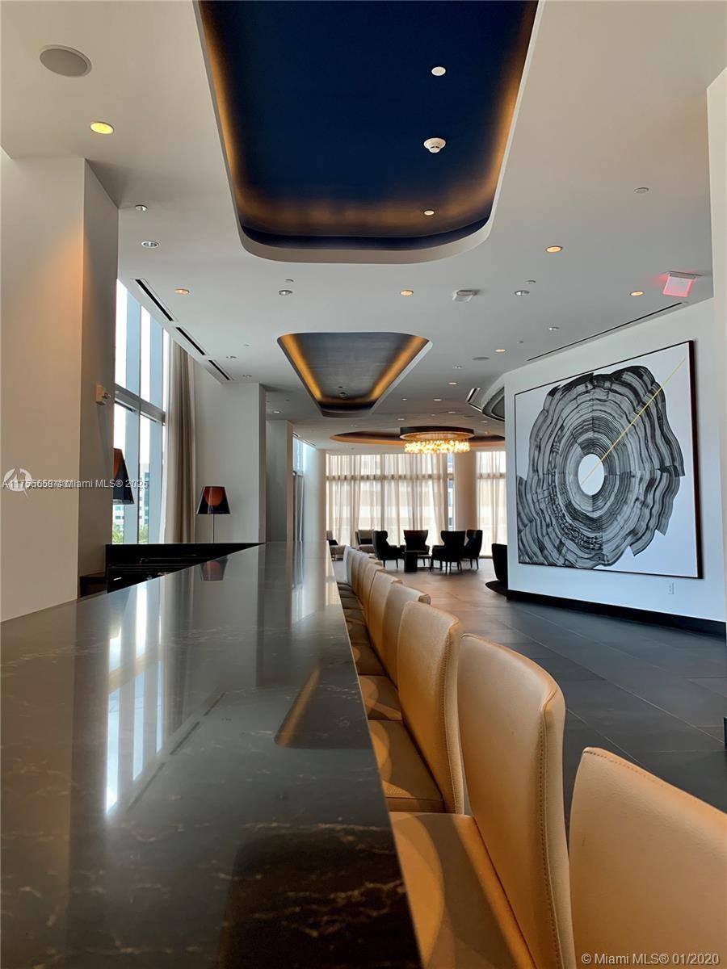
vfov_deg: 67.3
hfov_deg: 53.1
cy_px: 484
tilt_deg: +3.4
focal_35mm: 26
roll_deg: +0.0
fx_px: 728
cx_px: 364
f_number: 1.8
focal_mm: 4.25
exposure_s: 1/120
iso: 80
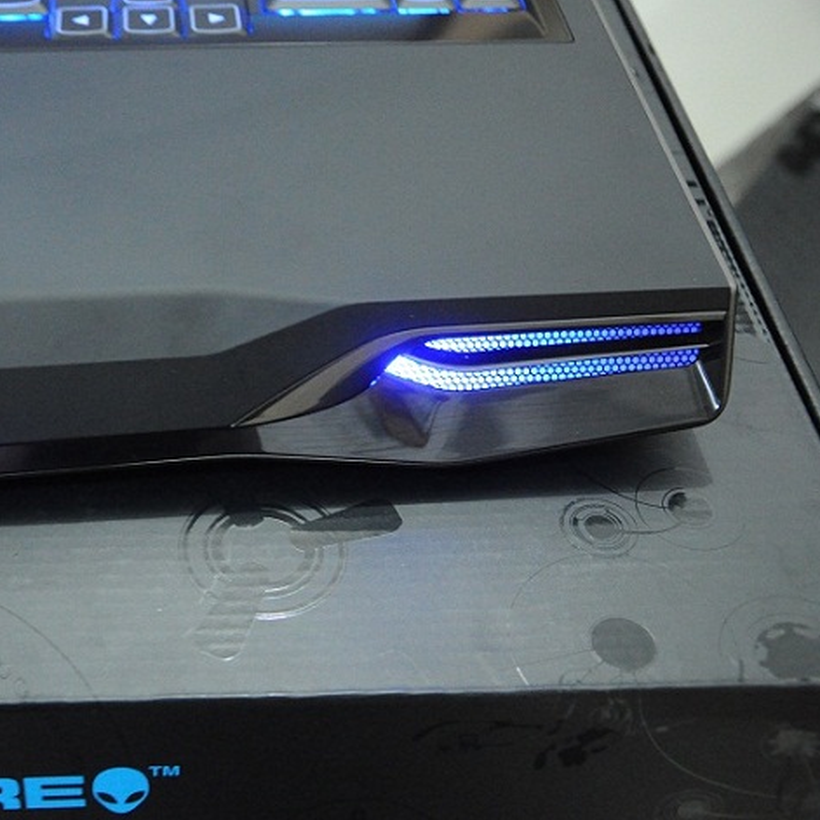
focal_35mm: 58
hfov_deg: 29.1
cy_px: 411
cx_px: 201
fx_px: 1554
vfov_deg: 29.6
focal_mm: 30
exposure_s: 1/10
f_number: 4.2
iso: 3200
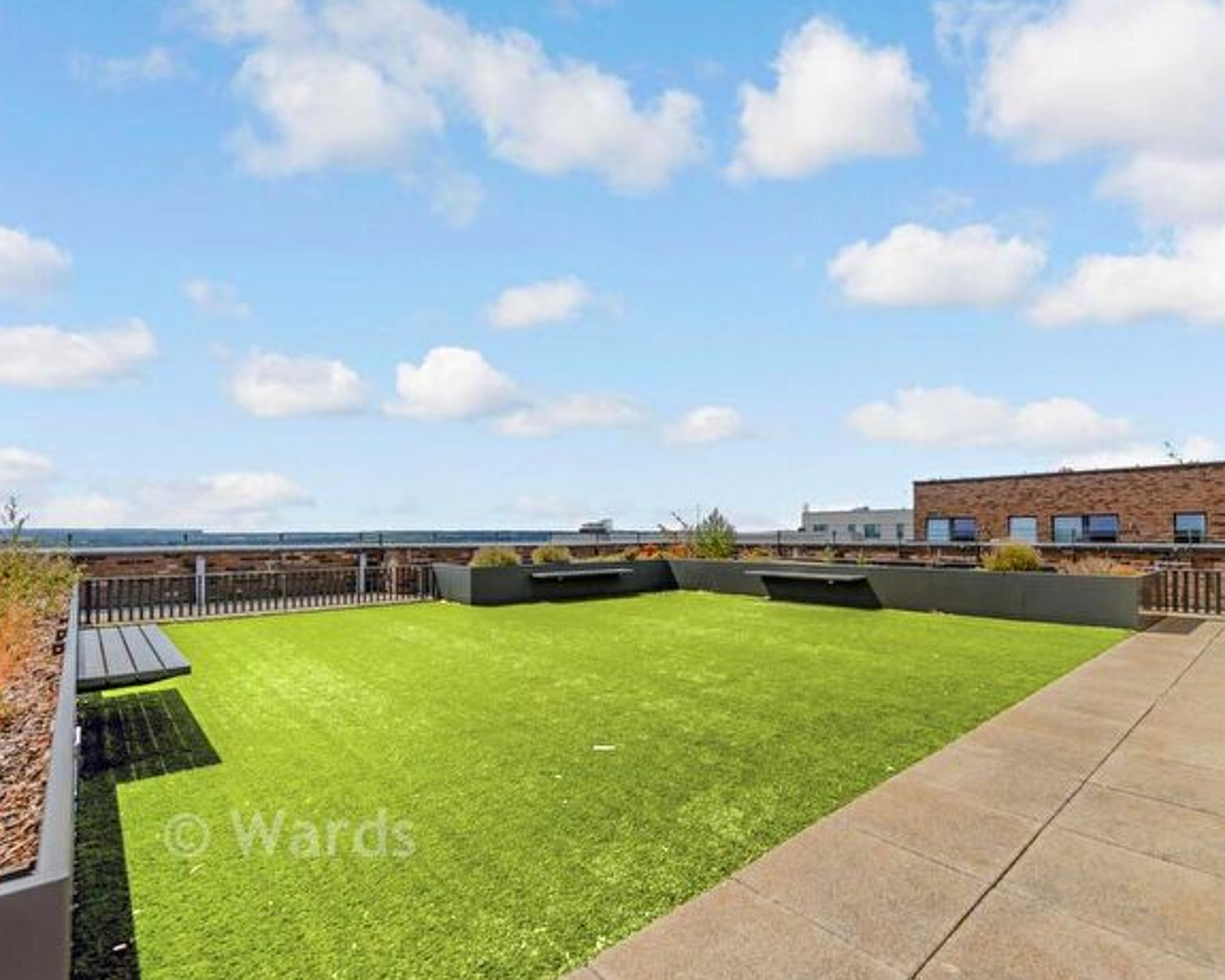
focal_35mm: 16
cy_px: 493
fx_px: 580
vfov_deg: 80.4
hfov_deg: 93.0
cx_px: 648
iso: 100
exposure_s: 1/640
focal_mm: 14
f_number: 8
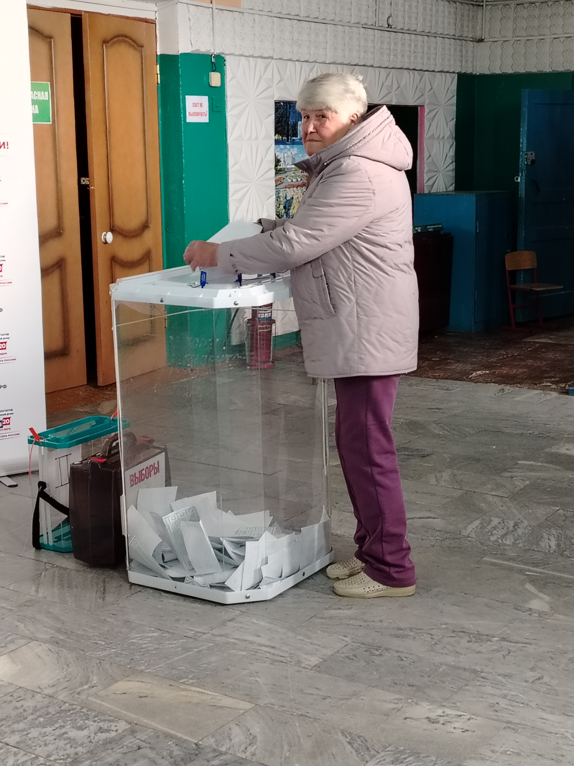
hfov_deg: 25.7
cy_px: 386
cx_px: 287
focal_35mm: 57
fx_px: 1260
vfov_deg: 33.8
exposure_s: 1/50
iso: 647
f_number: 1.75
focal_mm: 5.25
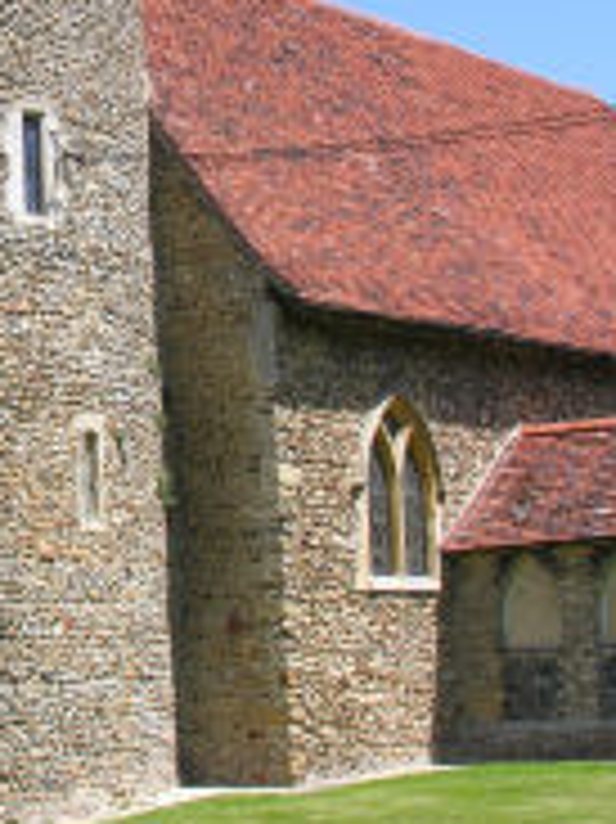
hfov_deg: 16.2
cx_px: -106
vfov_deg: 21.9
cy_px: 122
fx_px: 2090
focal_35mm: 88
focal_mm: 8.9
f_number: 5.6
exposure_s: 1/158
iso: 50
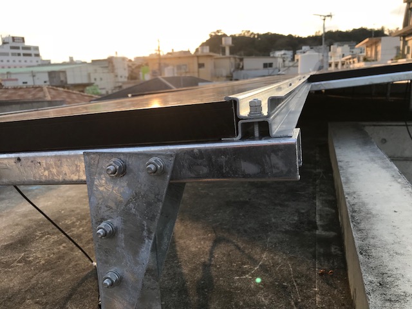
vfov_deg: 49.7
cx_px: 206
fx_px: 333
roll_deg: +2.4
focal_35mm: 28
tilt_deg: -11.7
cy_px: 154
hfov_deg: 63.4
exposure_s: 1/526
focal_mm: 3.99
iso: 20
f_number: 1.8
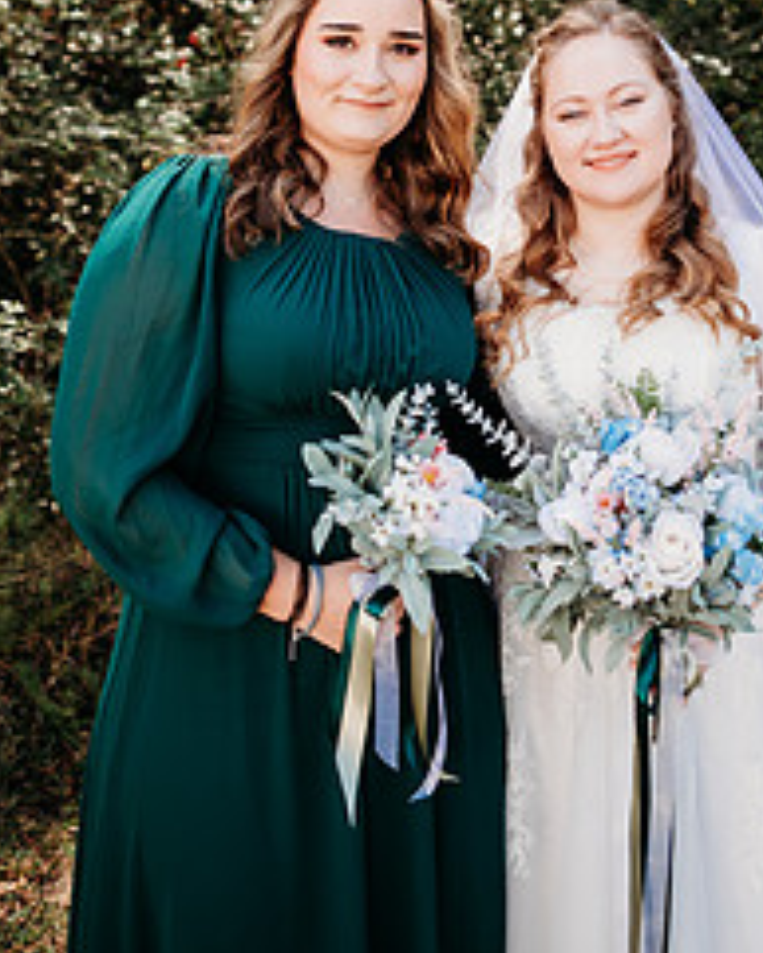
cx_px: 522
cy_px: 202
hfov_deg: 35.3
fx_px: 1185
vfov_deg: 42.0
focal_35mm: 42
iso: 100
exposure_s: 1/800
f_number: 2.2
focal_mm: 24
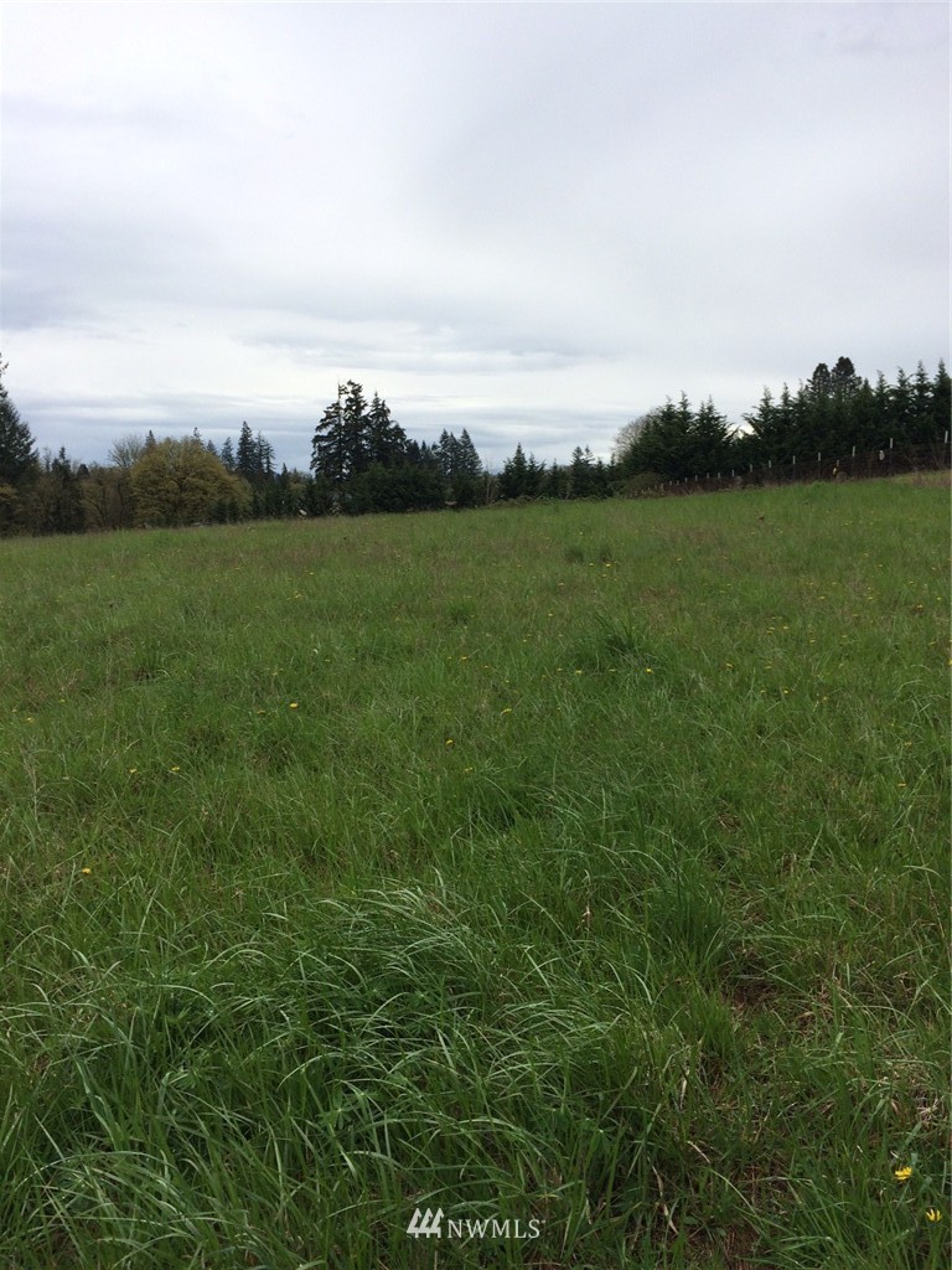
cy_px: 635
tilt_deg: -9.0
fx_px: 1063
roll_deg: +0.6
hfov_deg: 48.2
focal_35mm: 29
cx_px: 476
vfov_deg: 61.7
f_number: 2.2
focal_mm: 4.15
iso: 32
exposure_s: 1/1709
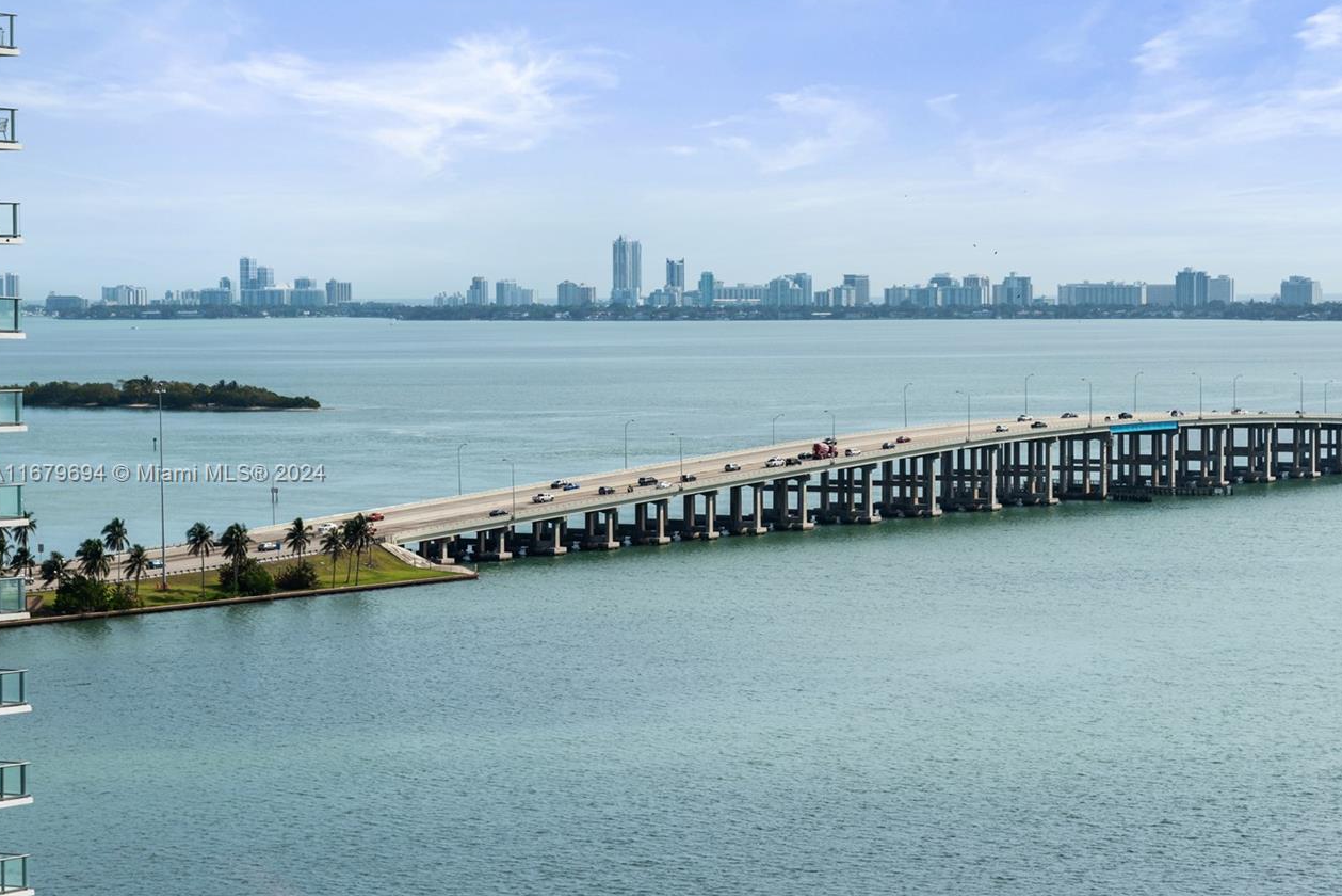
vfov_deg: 12.7
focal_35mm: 108
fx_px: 4027
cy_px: 475
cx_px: 837
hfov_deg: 18.9
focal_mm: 85
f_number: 8
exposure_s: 1/500
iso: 100
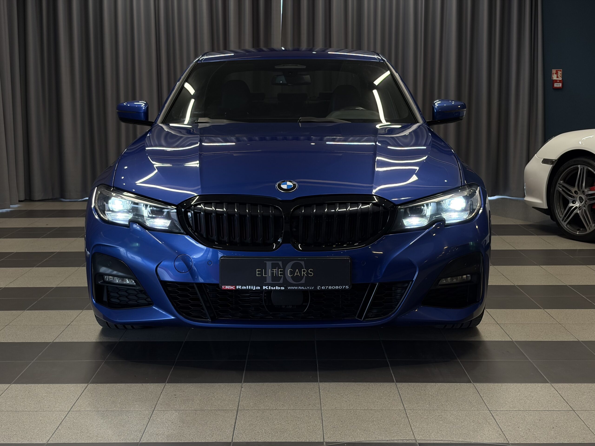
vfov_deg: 28.0
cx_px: 298
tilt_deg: -8.2
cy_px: 223
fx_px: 894
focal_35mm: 52
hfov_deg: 36.8
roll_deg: +0.2
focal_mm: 5.96
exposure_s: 1/145
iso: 100
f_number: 1.6
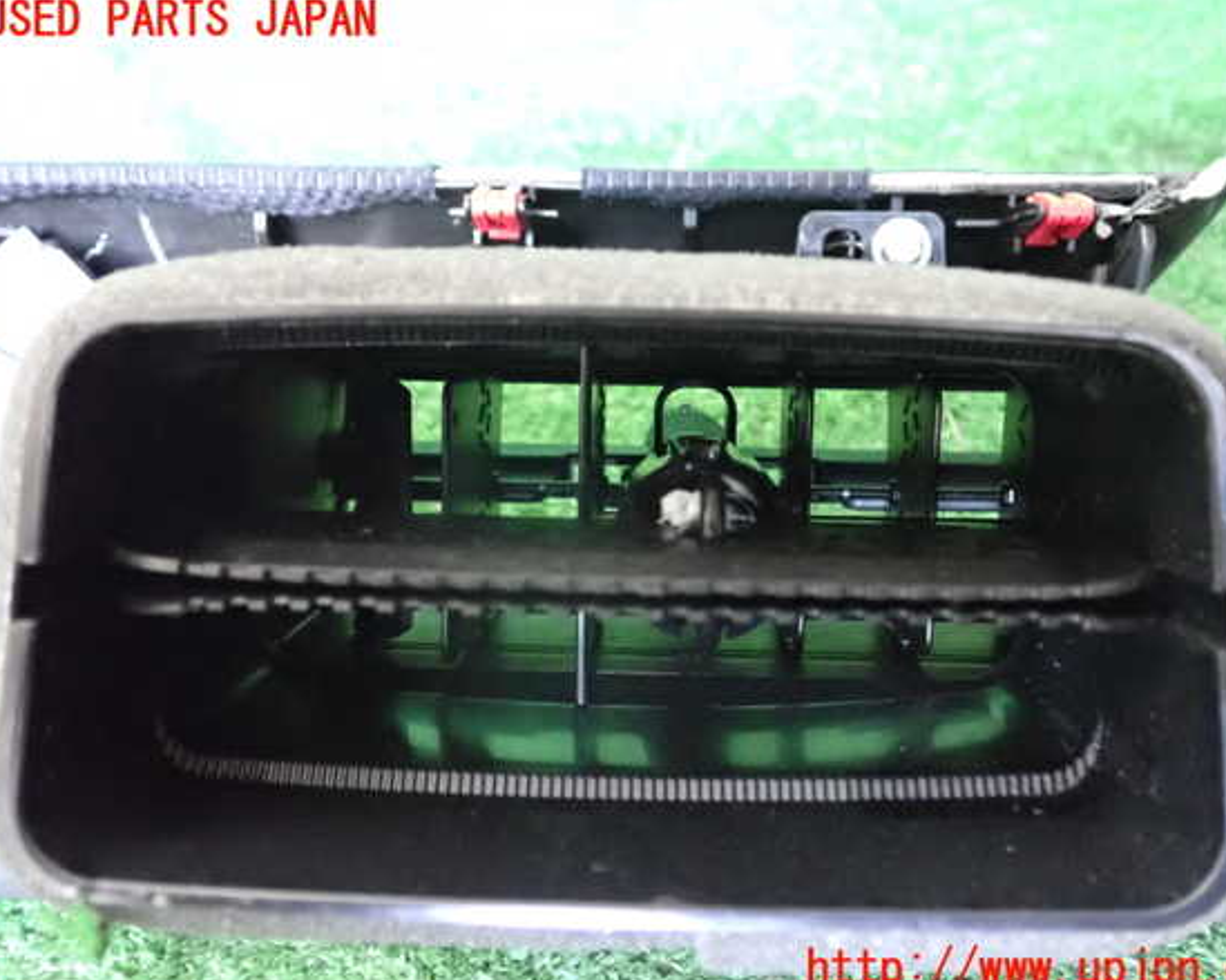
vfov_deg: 45.8
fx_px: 1161
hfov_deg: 55.6
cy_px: 496
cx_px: 641
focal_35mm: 32
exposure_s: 1/125
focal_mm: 5.4
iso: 4000
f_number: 2.3
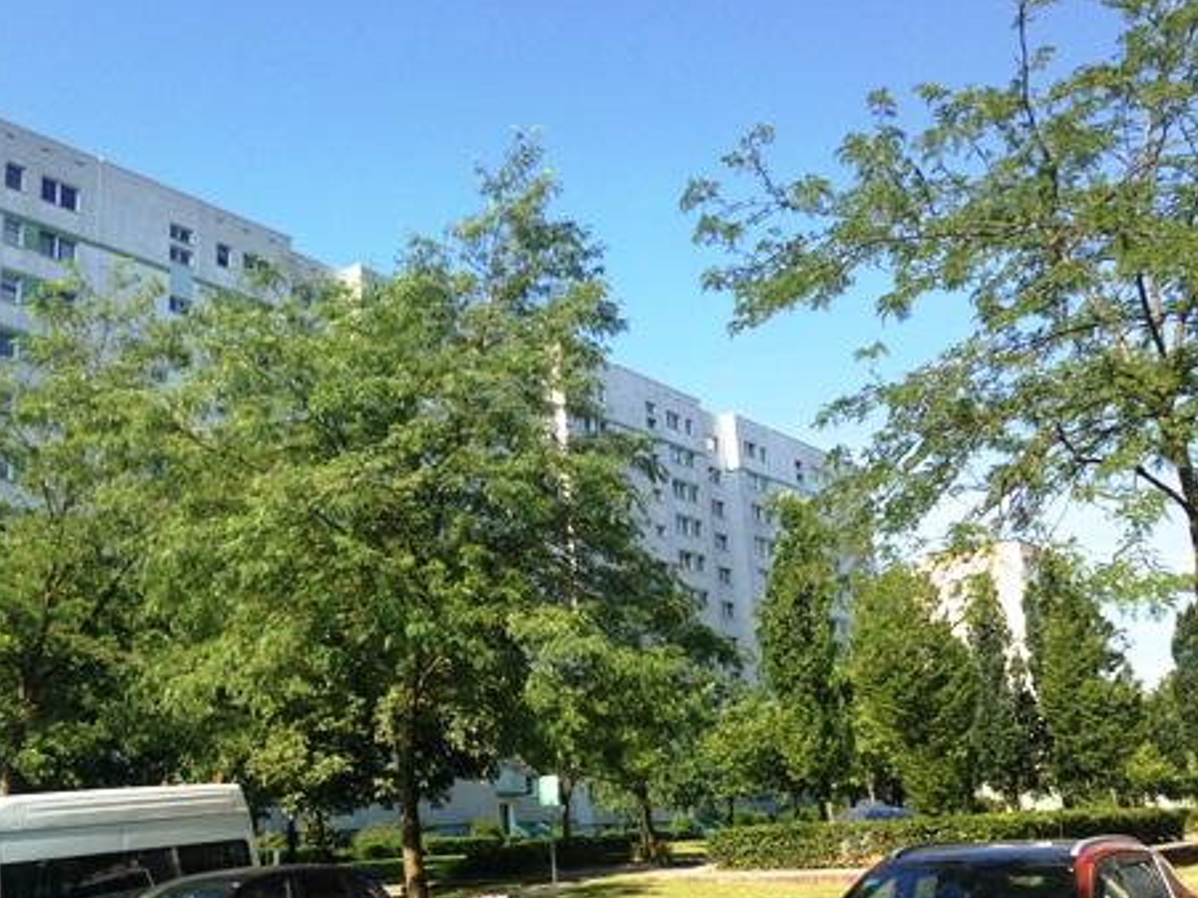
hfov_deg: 47.7
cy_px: 486
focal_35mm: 39
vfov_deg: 36.8
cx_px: 506
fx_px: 1349
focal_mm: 4.13
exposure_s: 1/669
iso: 50
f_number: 2.4
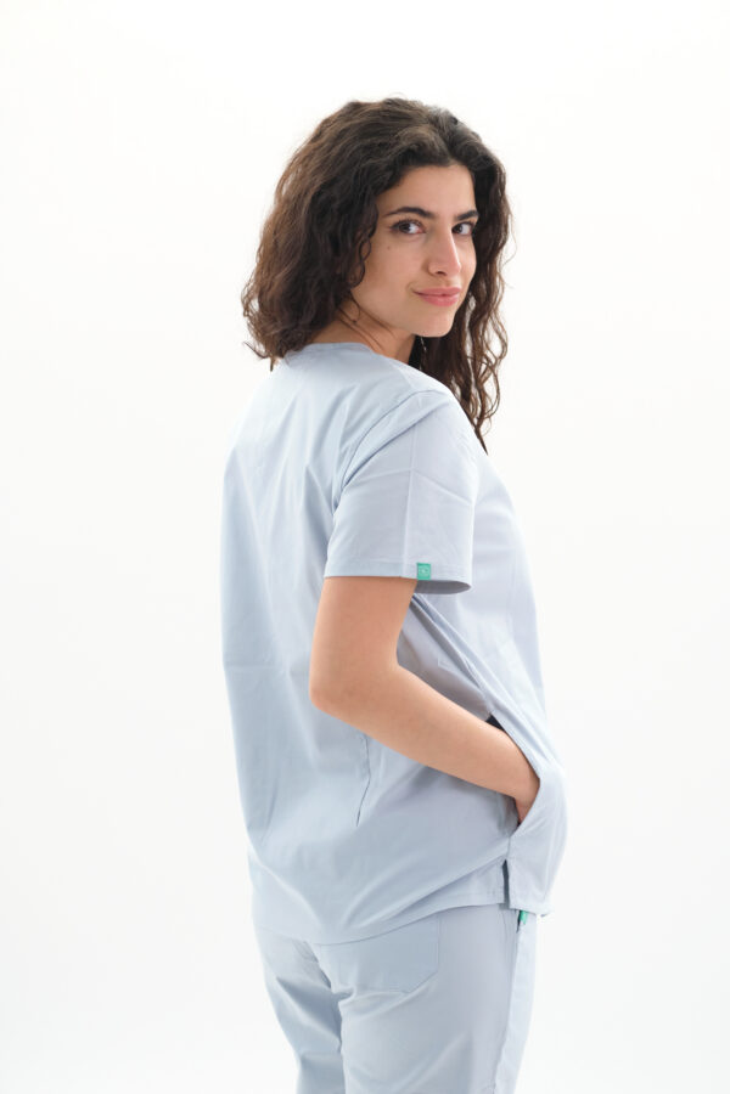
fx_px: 2281
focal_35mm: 75
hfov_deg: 18.2
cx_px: 365
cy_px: 547
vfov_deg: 27.0
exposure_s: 1/200
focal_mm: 50
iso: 1000
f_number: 3.2
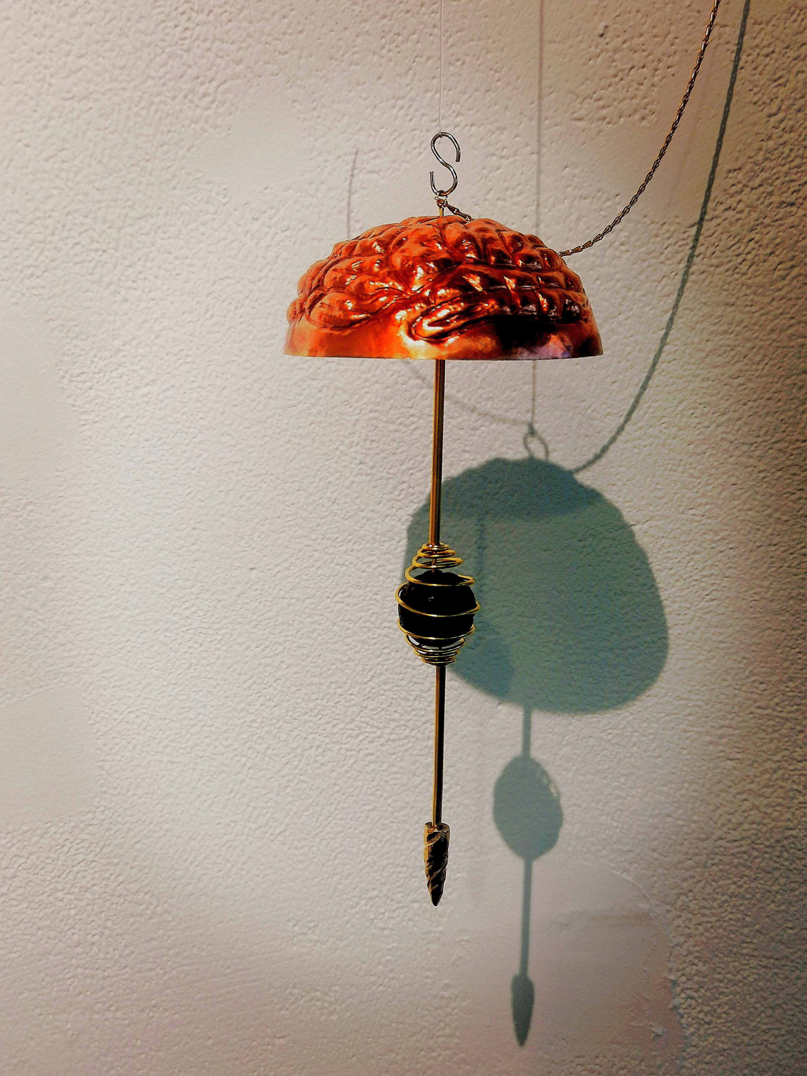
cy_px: 538
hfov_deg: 31.5
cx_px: 404
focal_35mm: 46
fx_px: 1430
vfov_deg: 41.2
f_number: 1.8
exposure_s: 1/100
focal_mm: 5.58
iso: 64
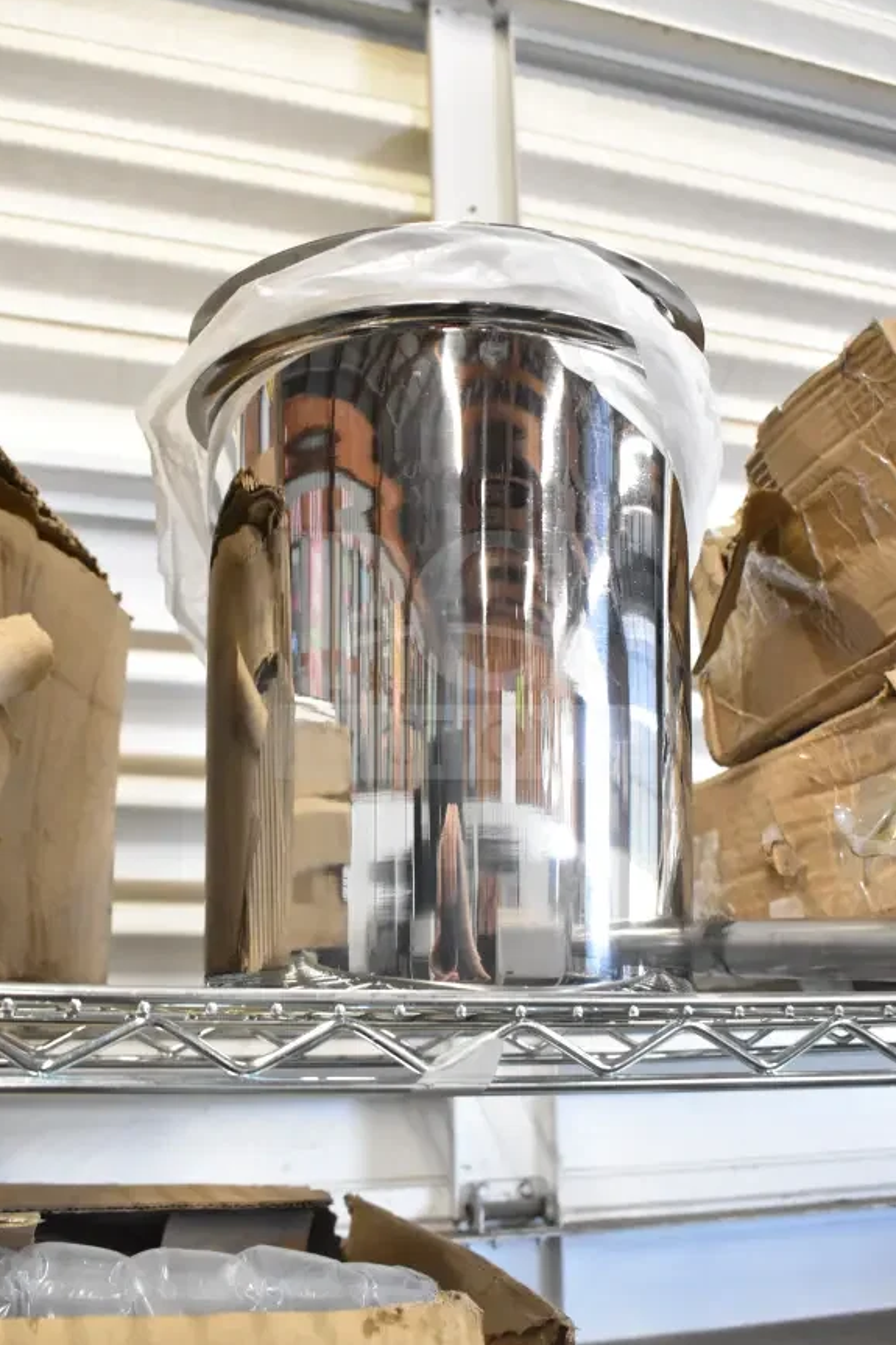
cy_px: 655
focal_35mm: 35
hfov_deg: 37.8
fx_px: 1307
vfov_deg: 54.4
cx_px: 449
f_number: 6.3
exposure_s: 1/160
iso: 6400
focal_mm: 22
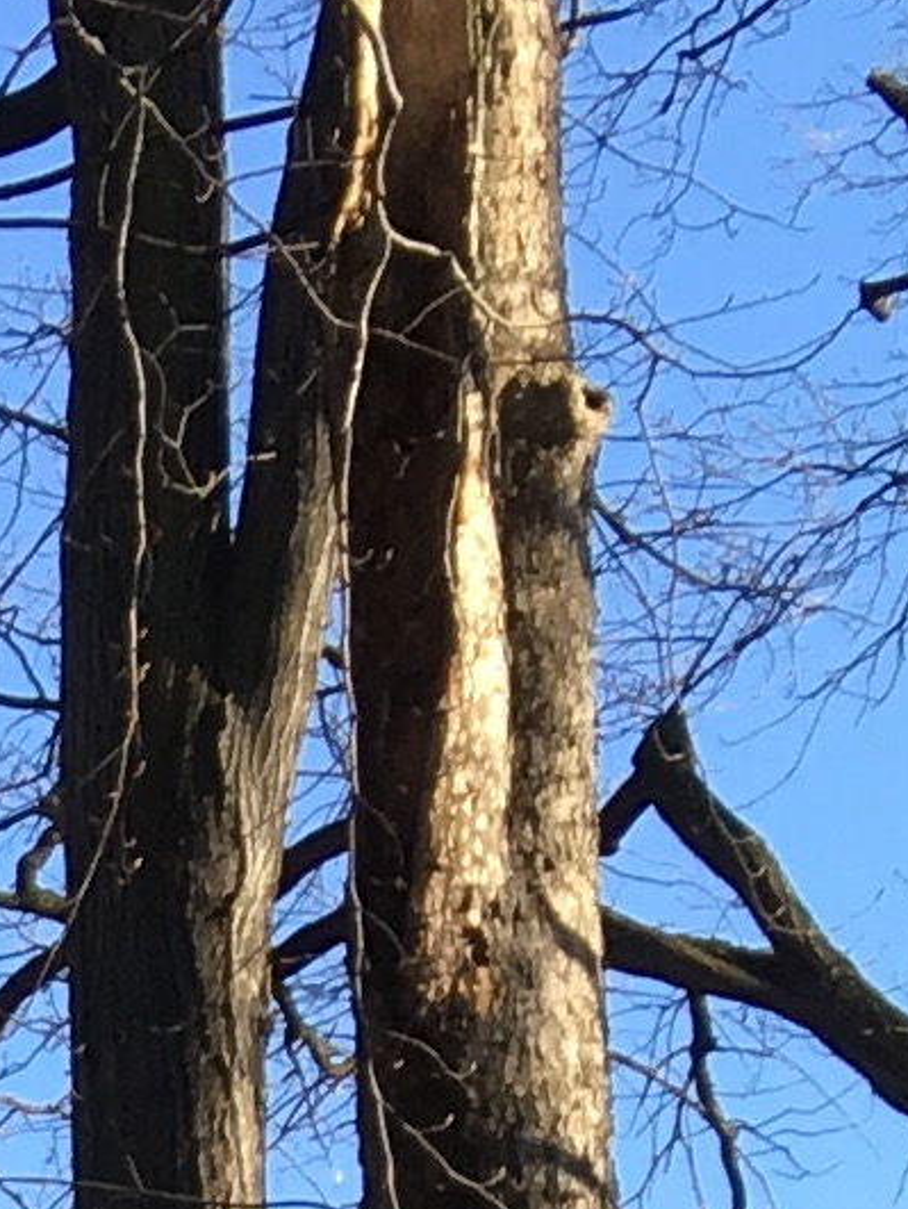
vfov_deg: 7.6
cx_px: -1975
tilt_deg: +4.8
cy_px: 3866
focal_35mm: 220
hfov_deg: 6.2
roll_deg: +0.0
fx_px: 7685
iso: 25
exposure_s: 1/269
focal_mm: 4.15
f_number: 2.2
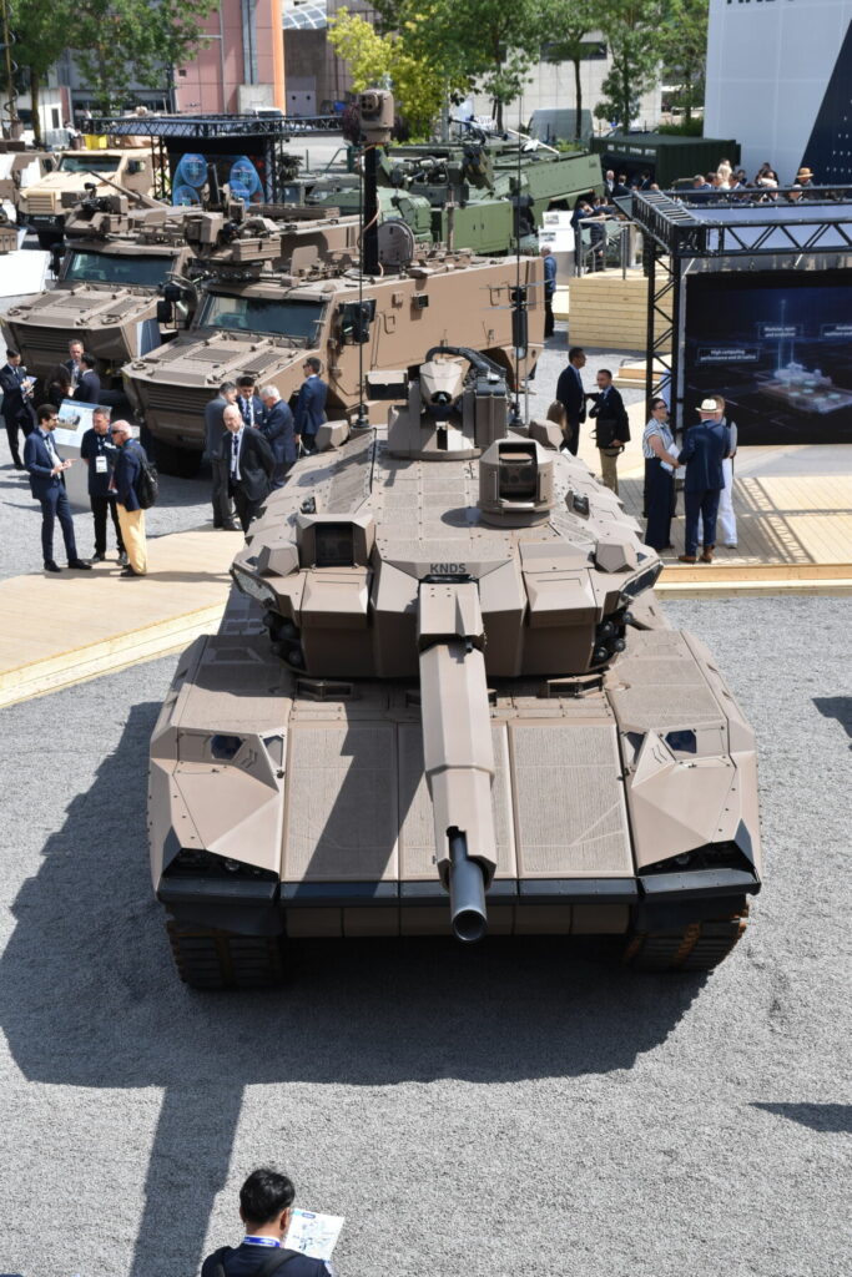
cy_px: 638
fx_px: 2236
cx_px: 426
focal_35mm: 63
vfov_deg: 31.9
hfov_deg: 21.6
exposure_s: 1/320
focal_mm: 42
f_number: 9
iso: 200
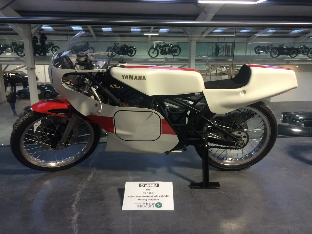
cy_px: 117
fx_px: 261
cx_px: 156
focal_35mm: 29
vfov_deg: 48.2
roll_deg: +0.6
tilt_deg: -15.0
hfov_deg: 61.7
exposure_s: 1/30
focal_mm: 4.15
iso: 100
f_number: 2.2
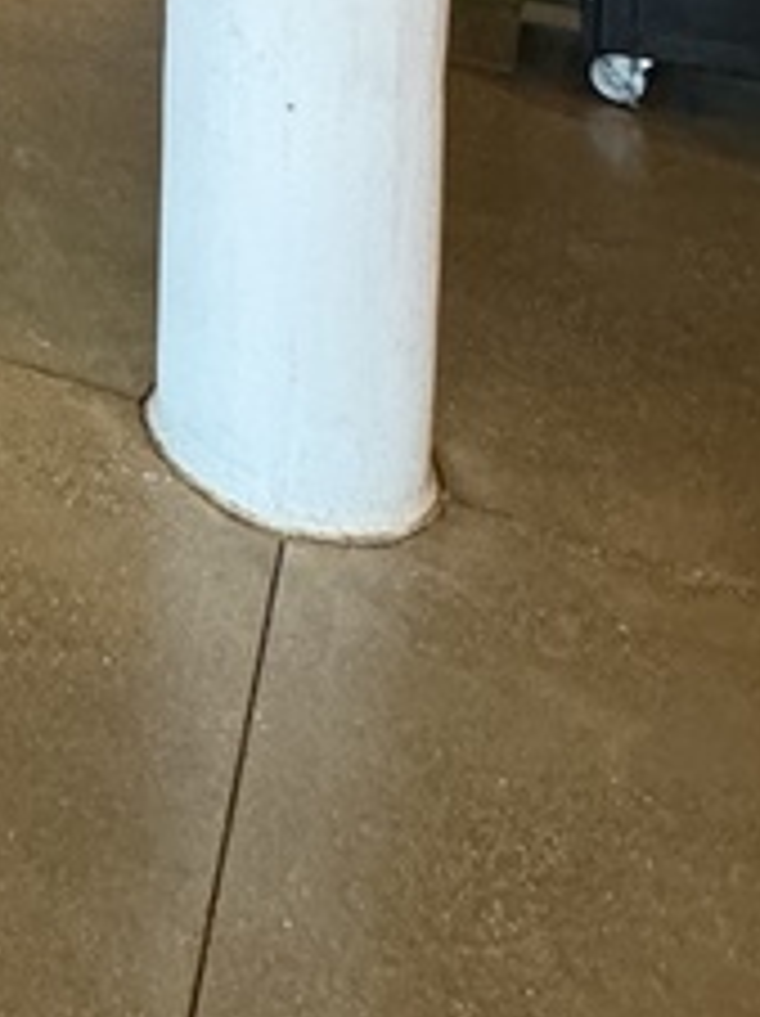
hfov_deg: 16.9
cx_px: -711
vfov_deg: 22.1
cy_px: -639
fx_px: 1965
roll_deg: +1.0
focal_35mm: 67
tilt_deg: -6.8
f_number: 2.2
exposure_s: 1/60
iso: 320
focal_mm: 2.22
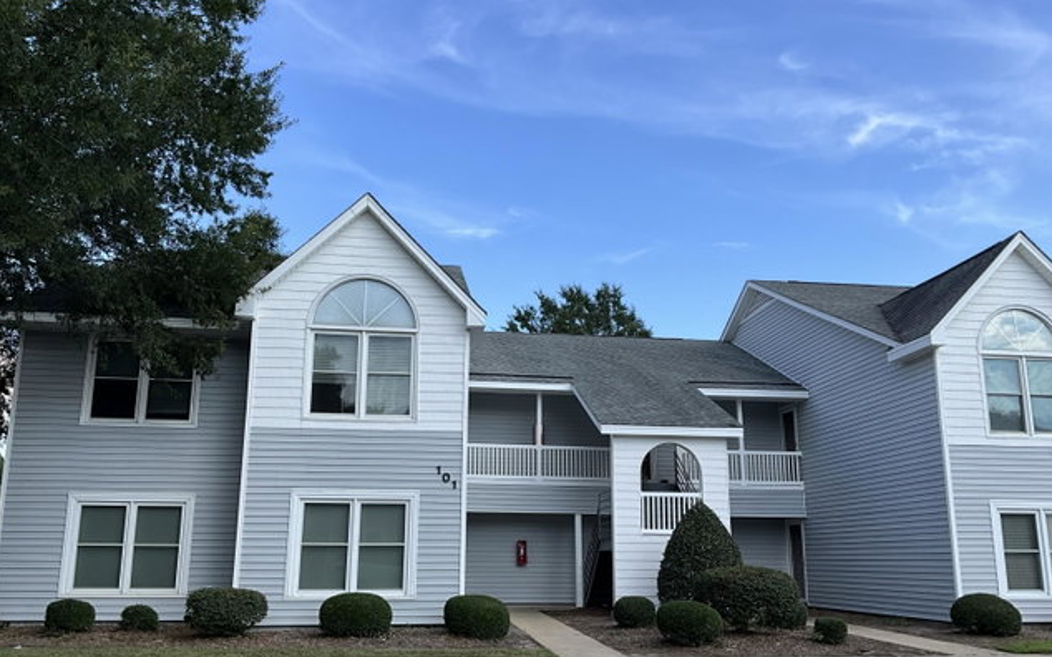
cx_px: 525
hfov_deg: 61.2
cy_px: 373
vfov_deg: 40.5
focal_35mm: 31
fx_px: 889
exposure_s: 1/1121
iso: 25
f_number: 1.8
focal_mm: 3
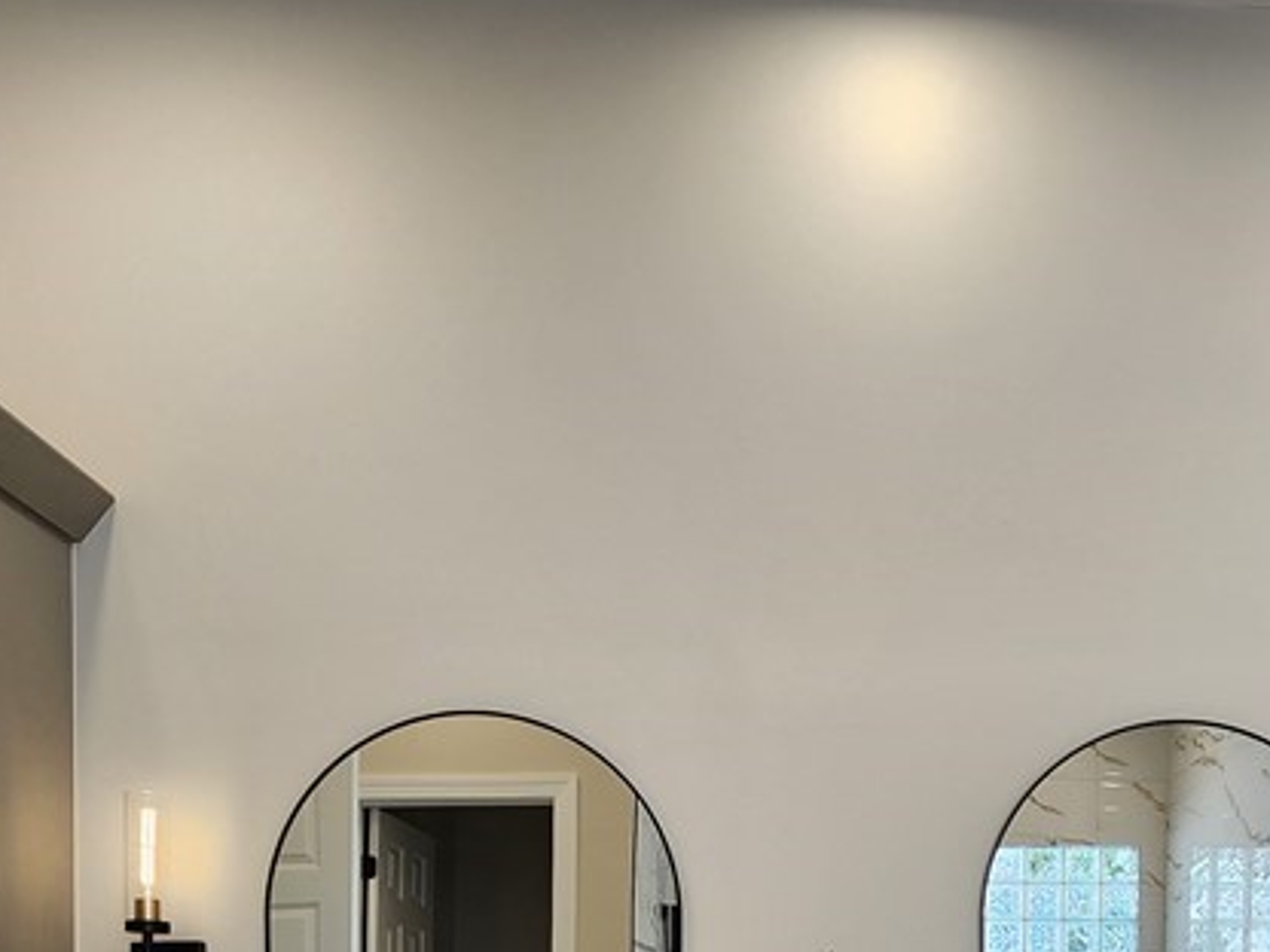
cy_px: 1111
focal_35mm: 32
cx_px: 861
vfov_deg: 35.7
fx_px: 1174
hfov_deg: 55.5
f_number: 2.2
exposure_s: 1/60
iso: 64
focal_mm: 2.2
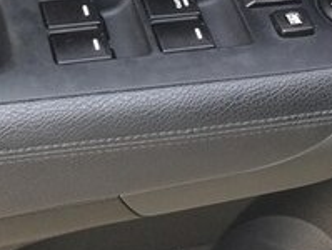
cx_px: 53
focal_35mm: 96
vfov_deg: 14.5
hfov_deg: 20.1
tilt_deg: -32.5
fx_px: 922
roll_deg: +0.4
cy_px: -116
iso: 50
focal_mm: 4.15
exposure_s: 1/50
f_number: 2.2
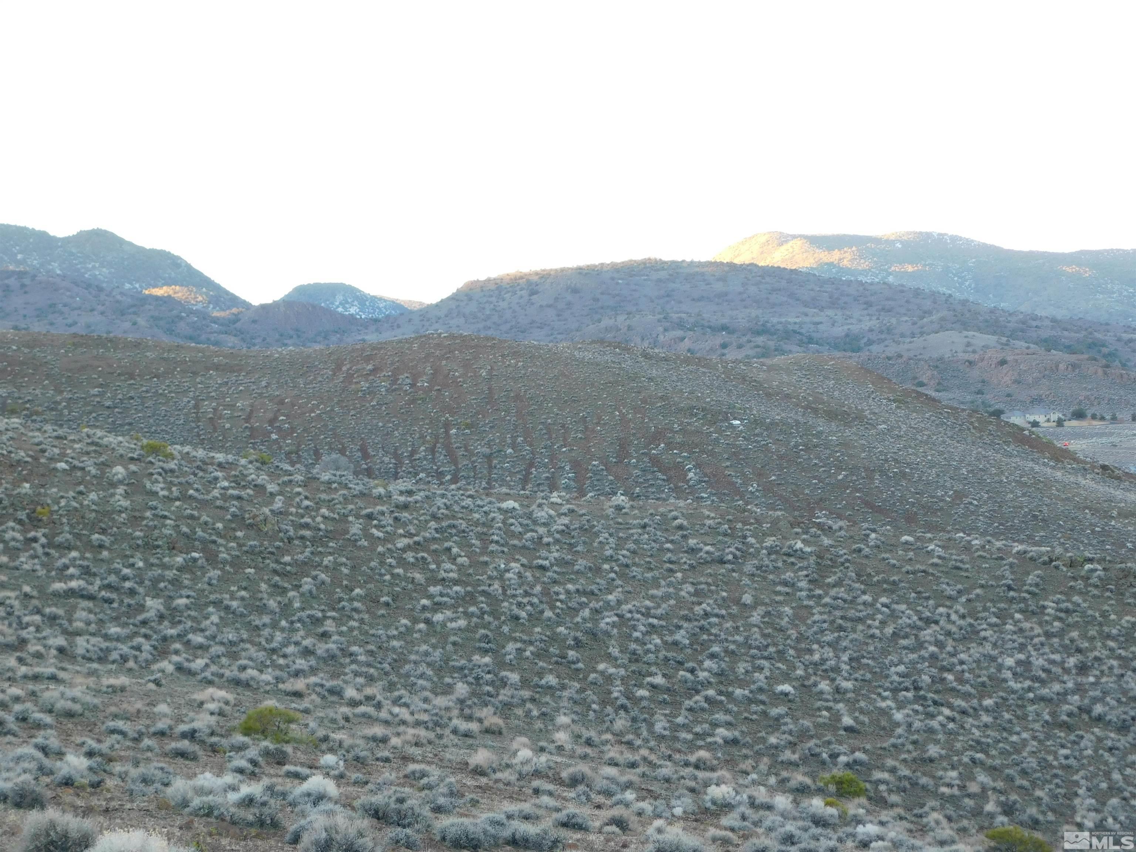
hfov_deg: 24.4
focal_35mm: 80
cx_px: 568
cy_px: 426
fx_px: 2625
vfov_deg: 18.4
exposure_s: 1/50
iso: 125
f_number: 4.4
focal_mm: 14.2
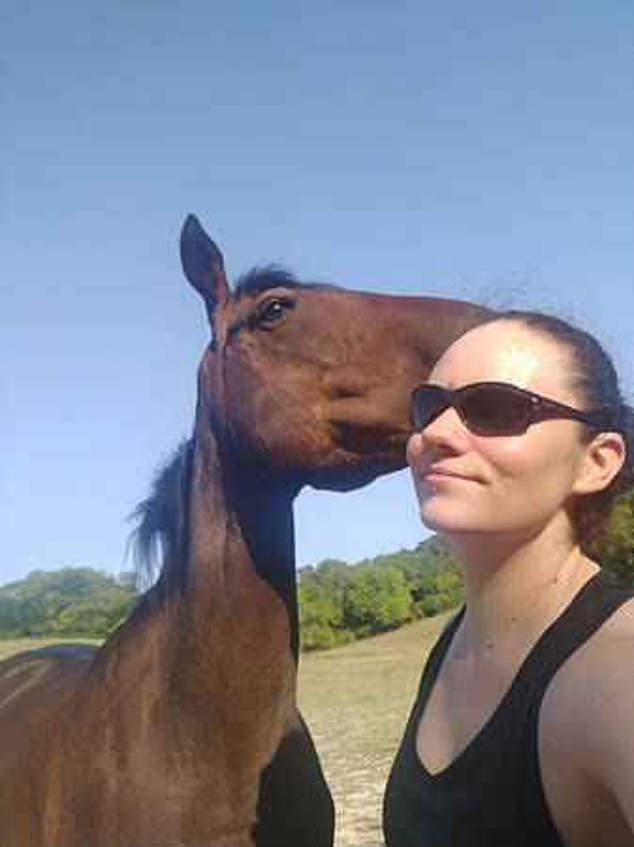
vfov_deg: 81.8
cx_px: 317
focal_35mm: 20
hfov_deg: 65.9
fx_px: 489
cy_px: 424
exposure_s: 1/502
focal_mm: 3.52
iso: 100
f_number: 2
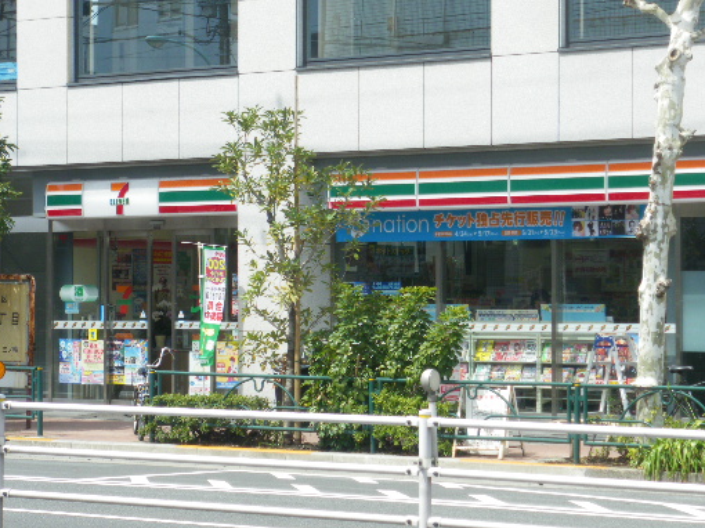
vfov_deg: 12.0
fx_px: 2504
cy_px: 276
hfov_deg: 16.0
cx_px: 400
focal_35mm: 123
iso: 100
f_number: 5
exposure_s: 1/250
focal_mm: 17.4
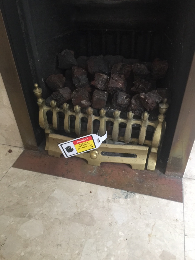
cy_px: 130
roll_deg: +1.3
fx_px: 218
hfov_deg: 48.2
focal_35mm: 29
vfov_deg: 61.7
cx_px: 98
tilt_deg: -37.8
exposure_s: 1/17
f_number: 2.2
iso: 100
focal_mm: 4.15
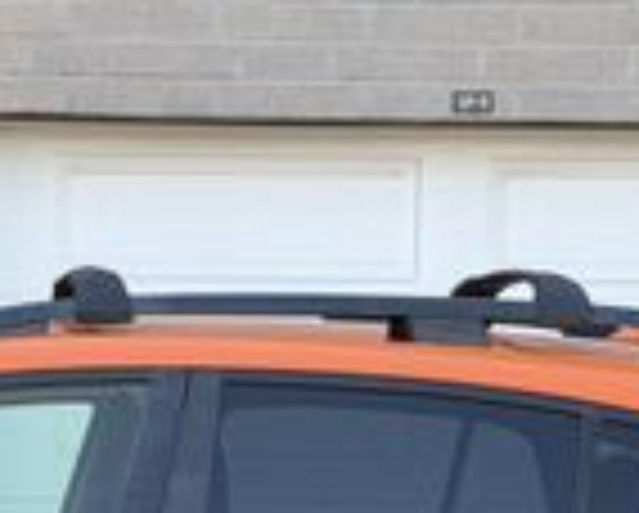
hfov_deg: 9.0
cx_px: -90
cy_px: 878
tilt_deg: -6.3
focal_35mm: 211
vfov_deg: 7.2
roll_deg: -0.8
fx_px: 3996
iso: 80
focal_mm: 6.76
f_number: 1.78
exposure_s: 1/450
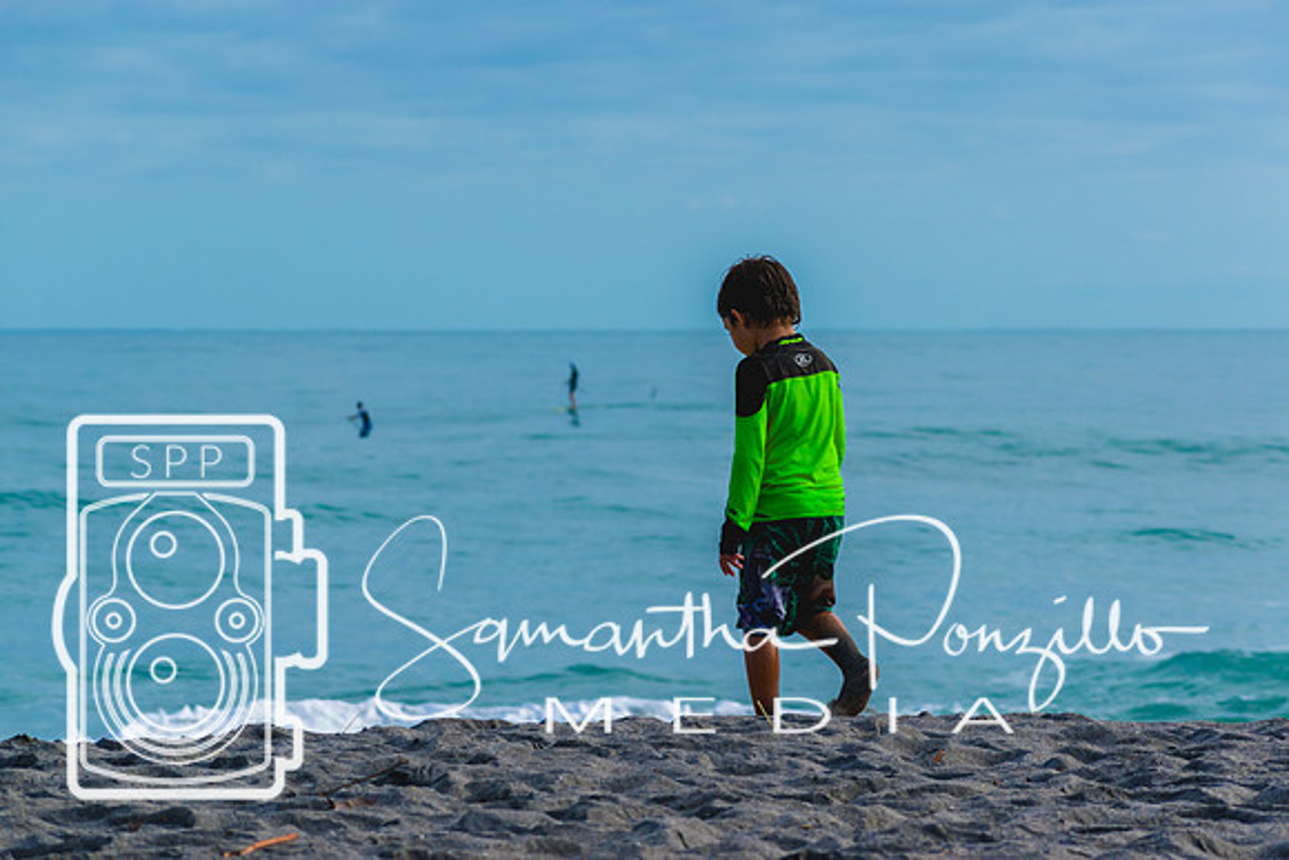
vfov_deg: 7.2
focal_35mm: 190
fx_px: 6815
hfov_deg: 10.8
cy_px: 430
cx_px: 644
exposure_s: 1/800
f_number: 7.1
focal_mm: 125
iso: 200
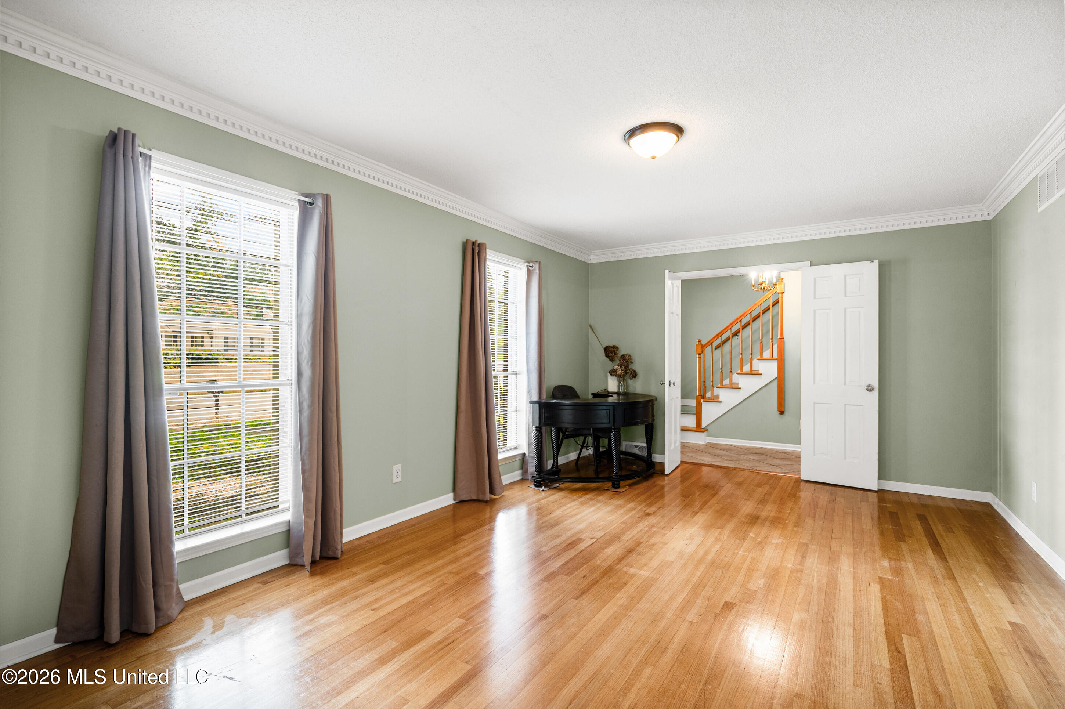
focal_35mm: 16
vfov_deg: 73.7
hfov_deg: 96.8
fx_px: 473
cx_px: 532
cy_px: 354
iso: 1000
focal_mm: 16
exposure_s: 1/3
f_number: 9.5
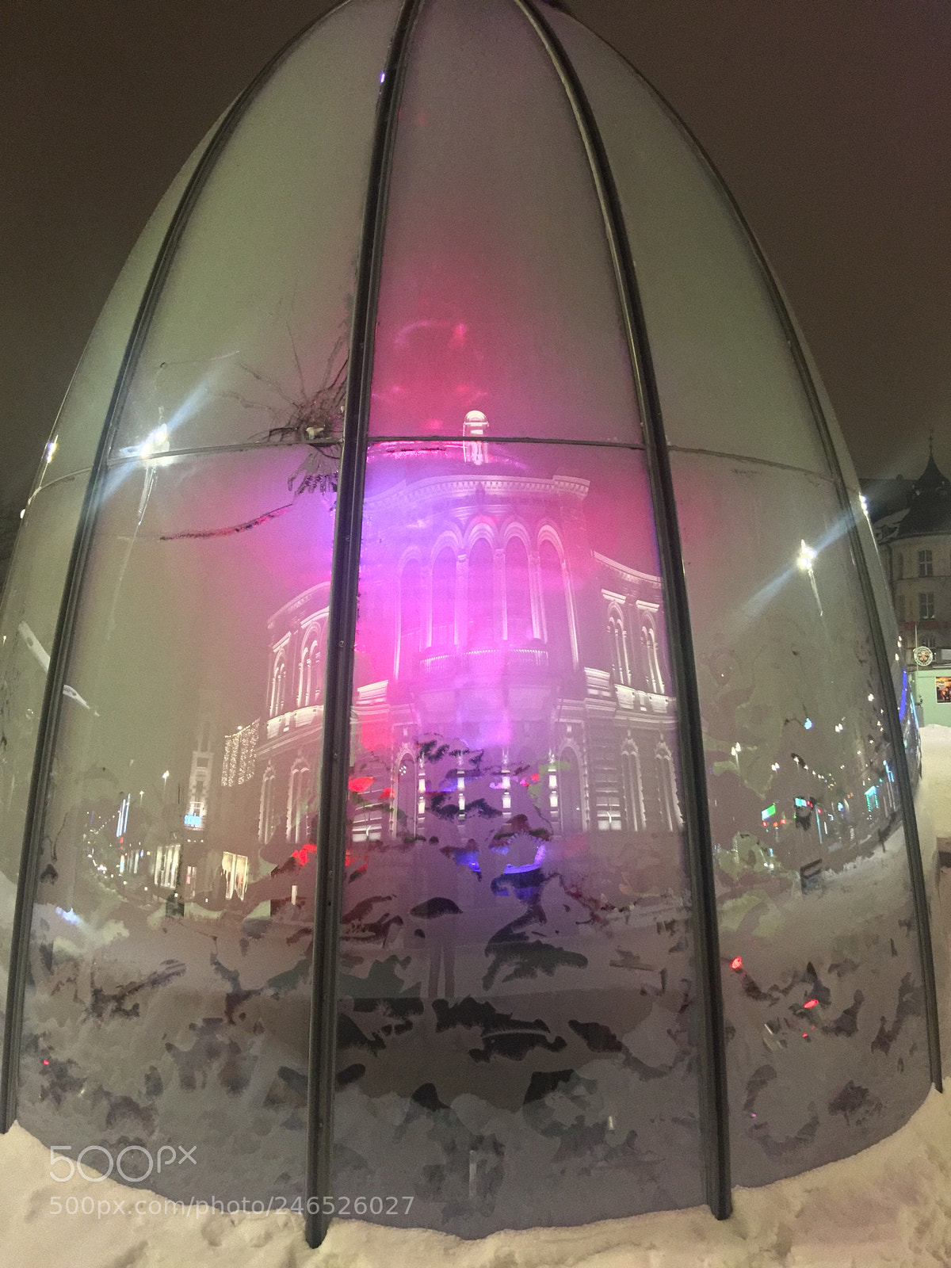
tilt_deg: +4.6
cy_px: 634
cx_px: 476
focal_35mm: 29
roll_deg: -0.1
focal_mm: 4.15
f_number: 2.2
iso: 320
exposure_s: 1/17
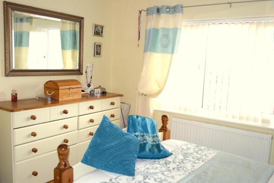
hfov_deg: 57.2
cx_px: 138
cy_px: 98
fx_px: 251
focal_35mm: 33
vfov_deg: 40.0
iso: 100
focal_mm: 20
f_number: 2.8
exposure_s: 1/80
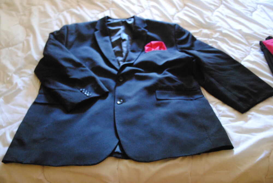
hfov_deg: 53.1
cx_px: 136
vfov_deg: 37.0
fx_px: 273
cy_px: 92
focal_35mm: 36
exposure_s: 1/13
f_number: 3.8
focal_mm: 24
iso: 1600
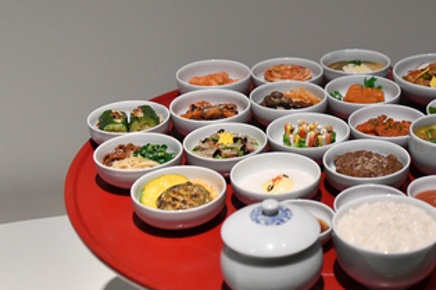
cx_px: 358
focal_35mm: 82
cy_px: 114
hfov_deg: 24.3
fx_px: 993
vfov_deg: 16.6
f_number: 4.2
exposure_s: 1/125
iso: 5000
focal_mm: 46
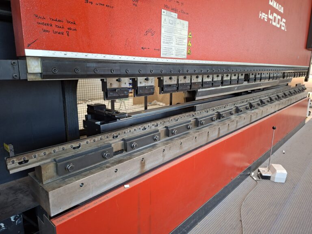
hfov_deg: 73.9
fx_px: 207
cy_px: 117
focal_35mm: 23
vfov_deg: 58.9
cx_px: 156
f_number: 1.8
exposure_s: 1/50
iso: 320
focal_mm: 5.54
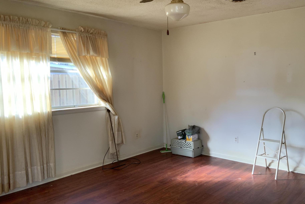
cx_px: 164
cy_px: 112
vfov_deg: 39.9
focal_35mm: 33
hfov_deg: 57.2
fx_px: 280
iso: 80
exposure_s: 1/60
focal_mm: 3
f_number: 1.8
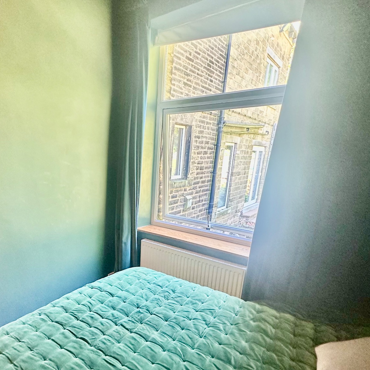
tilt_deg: -17.2
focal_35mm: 22
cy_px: 236
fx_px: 266
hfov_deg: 67.7
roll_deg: -1.1
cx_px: 123
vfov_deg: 68.3
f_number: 2.2
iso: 400
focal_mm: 2.22
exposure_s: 1/60
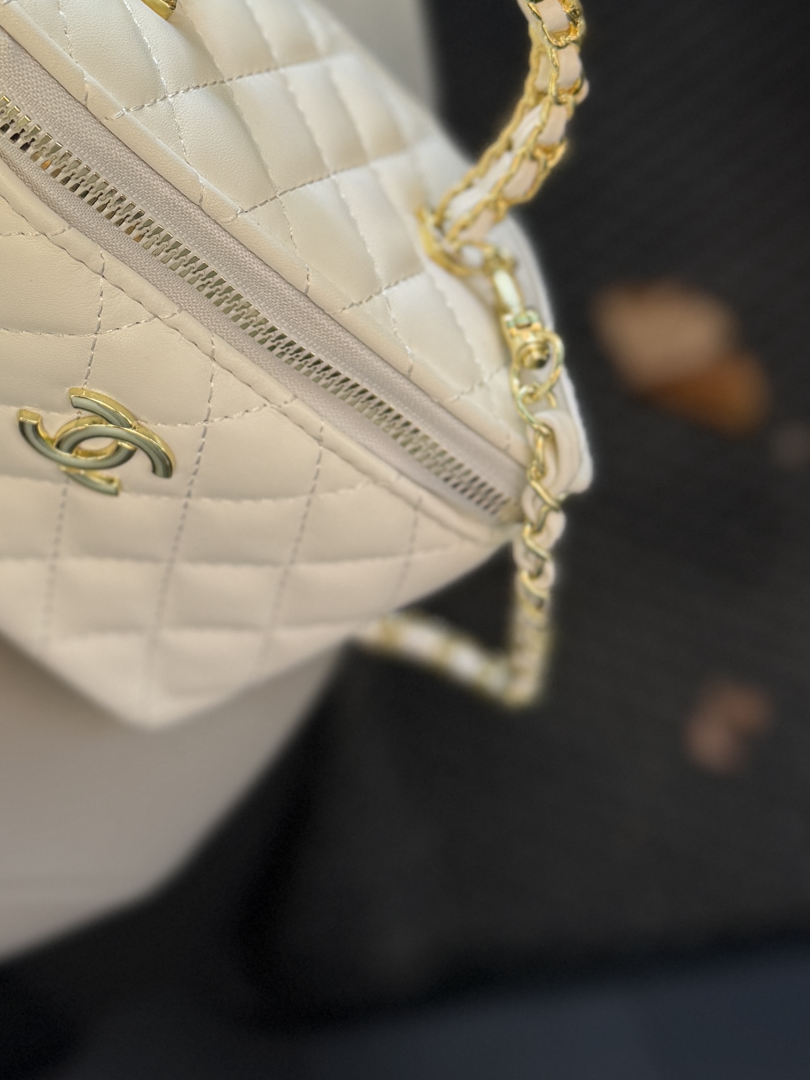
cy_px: 227
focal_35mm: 60
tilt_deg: -68.9
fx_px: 1872
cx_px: 49
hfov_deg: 23.6
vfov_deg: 31.4
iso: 50
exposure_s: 1/135
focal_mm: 6.76
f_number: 1.78
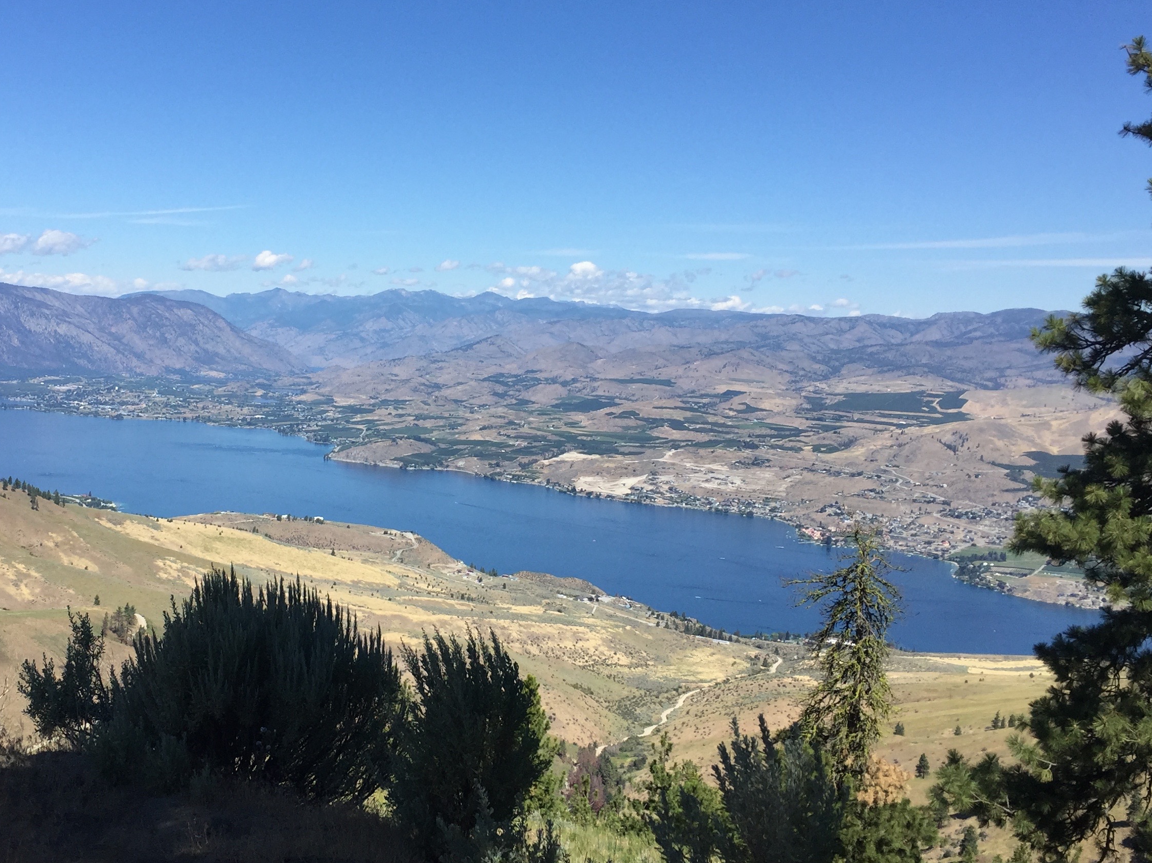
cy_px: 394
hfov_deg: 44.4
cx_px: 418
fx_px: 1398
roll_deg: -2.3
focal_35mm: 42
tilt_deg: -2.0
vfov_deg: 34.3
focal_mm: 4.15
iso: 32
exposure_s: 1/2475
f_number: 2.2
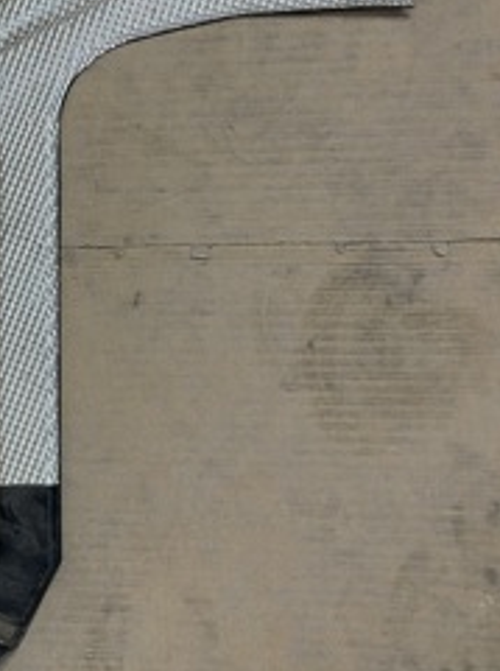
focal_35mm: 96
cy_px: 274
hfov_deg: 15.1
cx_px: 21
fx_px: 1855
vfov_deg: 20.5
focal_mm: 6.86
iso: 100
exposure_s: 1/50
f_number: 1.78
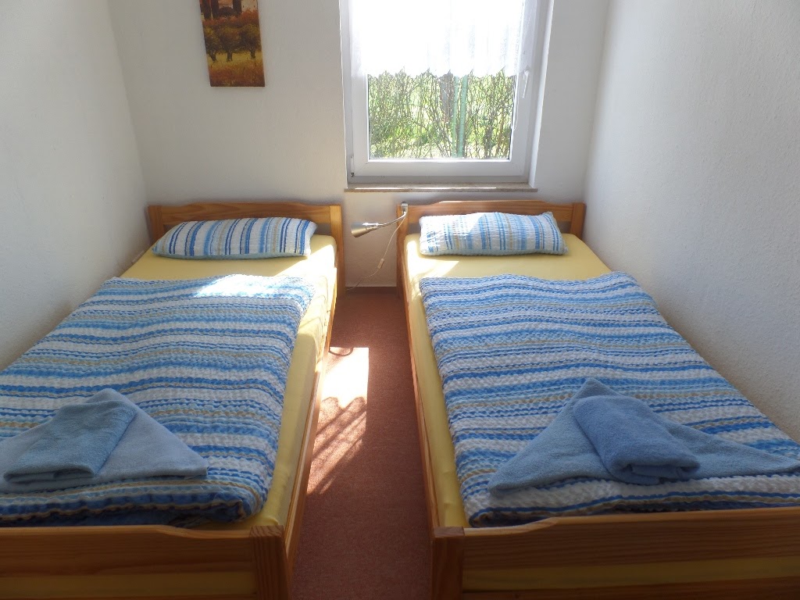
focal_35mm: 23
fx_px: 532
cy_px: 300
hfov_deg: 73.9
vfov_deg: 58.9
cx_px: 400
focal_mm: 4.1
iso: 100
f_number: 3.5
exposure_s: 1/45
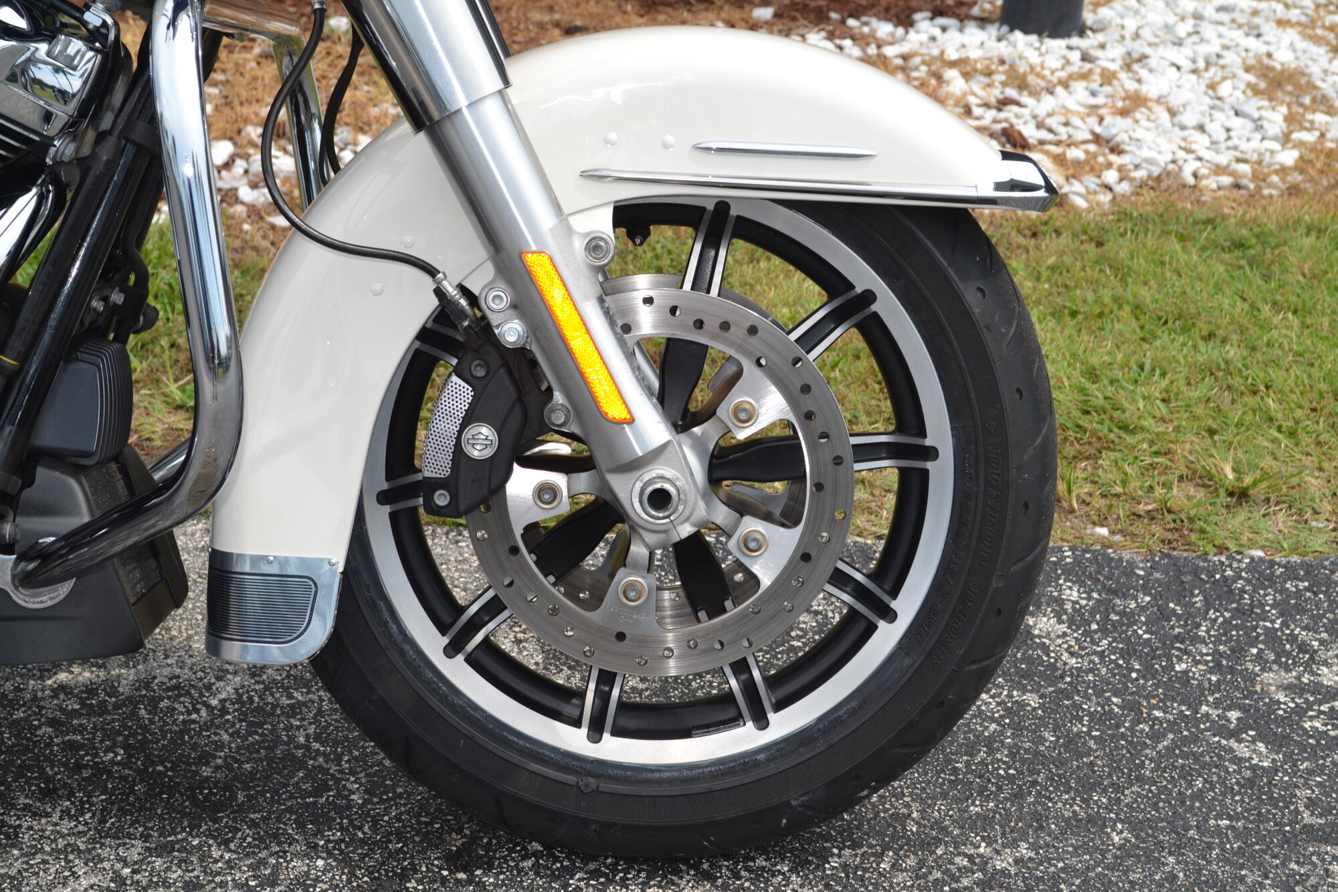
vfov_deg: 20.6
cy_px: 446
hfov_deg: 30.5
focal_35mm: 66
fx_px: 2453
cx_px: 669
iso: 100
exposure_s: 1/200
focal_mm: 44
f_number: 9
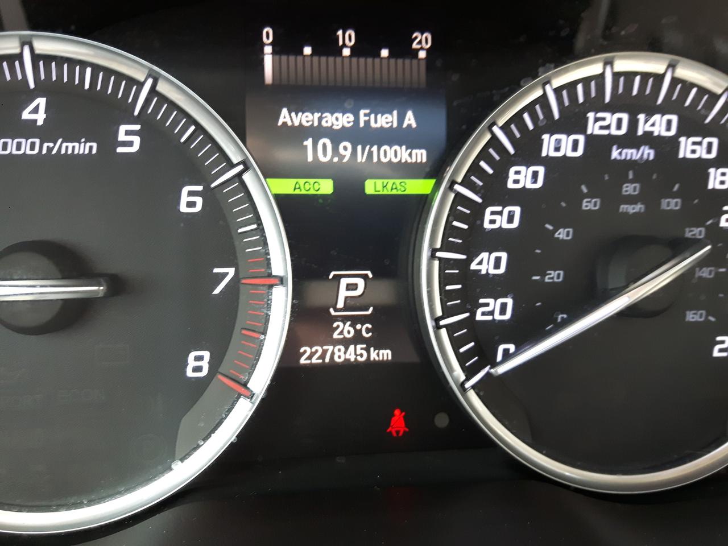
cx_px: 364
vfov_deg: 45.4
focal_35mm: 31
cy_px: 273
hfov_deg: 58.4
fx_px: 652
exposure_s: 1/33
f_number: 1.9
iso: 125
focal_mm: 3.7
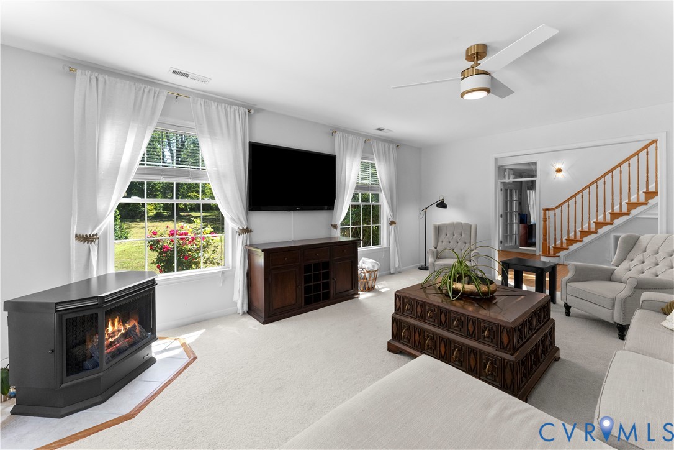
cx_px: 337
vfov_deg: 81.2
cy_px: 225
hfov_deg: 104.3
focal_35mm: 14
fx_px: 262
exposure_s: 1/100
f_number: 8
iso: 1250
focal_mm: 14
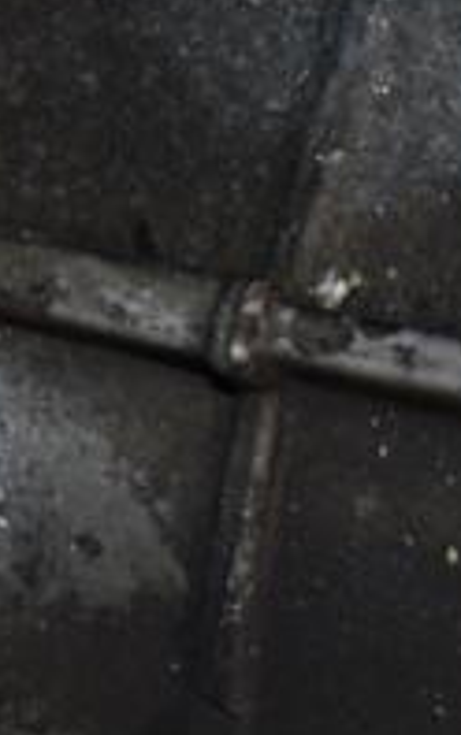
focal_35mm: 417
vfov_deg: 5.0
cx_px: 978
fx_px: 8370
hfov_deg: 3.1
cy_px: 694
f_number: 5.6
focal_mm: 90
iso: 800
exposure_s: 1/60
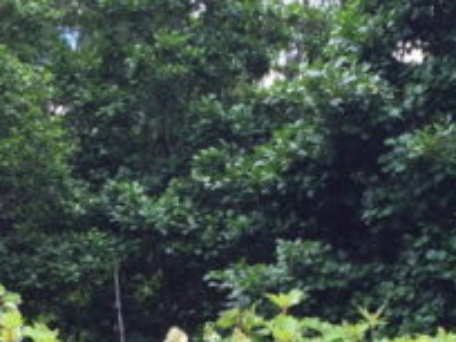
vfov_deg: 12.4
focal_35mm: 114
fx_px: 1502
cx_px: 270
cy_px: 503
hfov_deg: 17.3
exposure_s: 1/198
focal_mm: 4.15
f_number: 2.2
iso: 32
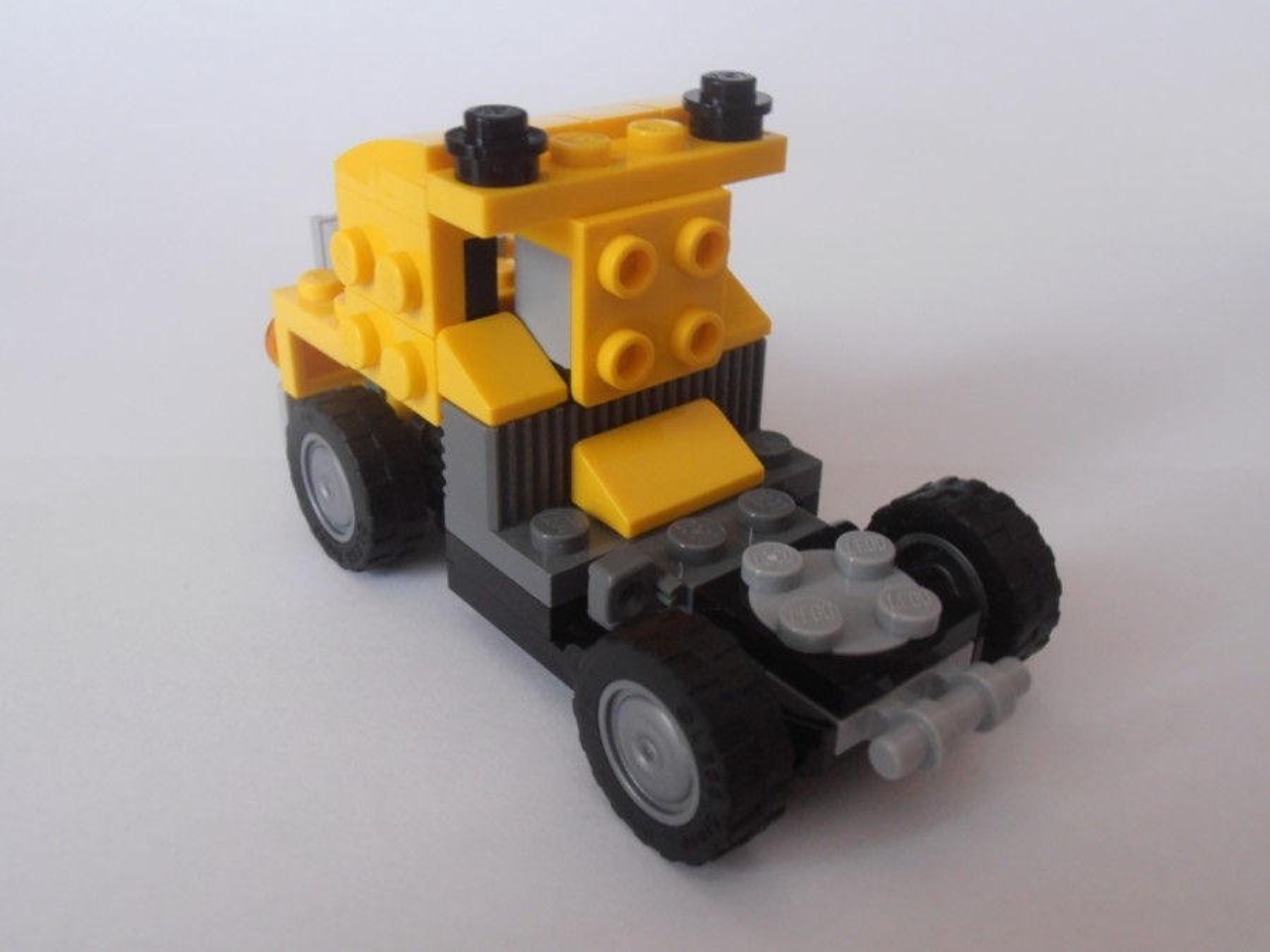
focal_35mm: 37
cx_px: 635
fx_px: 1357
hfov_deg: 50.1
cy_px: 476
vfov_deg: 38.7
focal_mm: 6.61
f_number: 3.9
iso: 125
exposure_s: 1/10
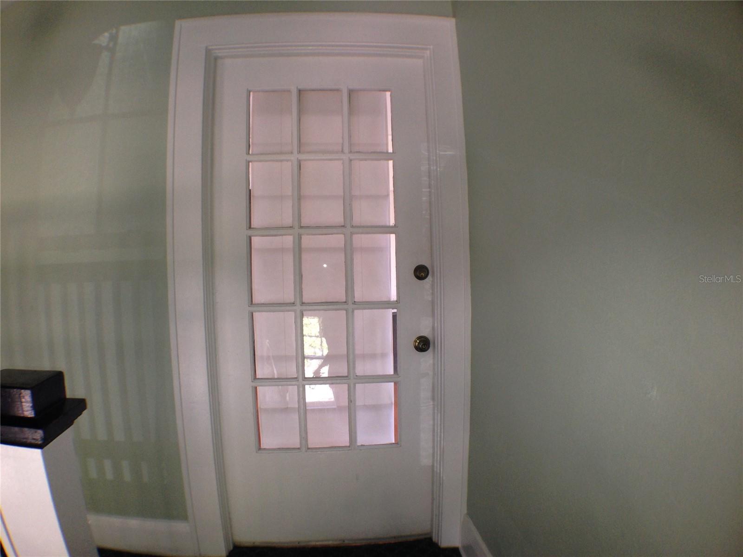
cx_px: 372
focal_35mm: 33
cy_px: 278
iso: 80
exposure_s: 1/20
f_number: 2.4
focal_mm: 4.12
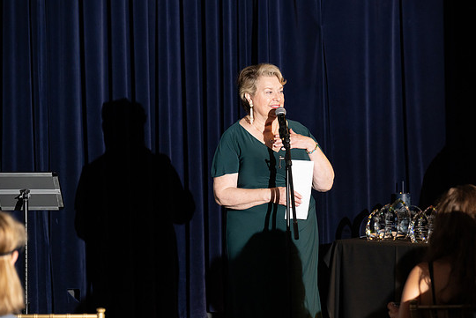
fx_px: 2130
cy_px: 163
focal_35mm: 161
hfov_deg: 12.7
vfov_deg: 8.5
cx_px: 252
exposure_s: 1/200
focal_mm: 150
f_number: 5
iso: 2500
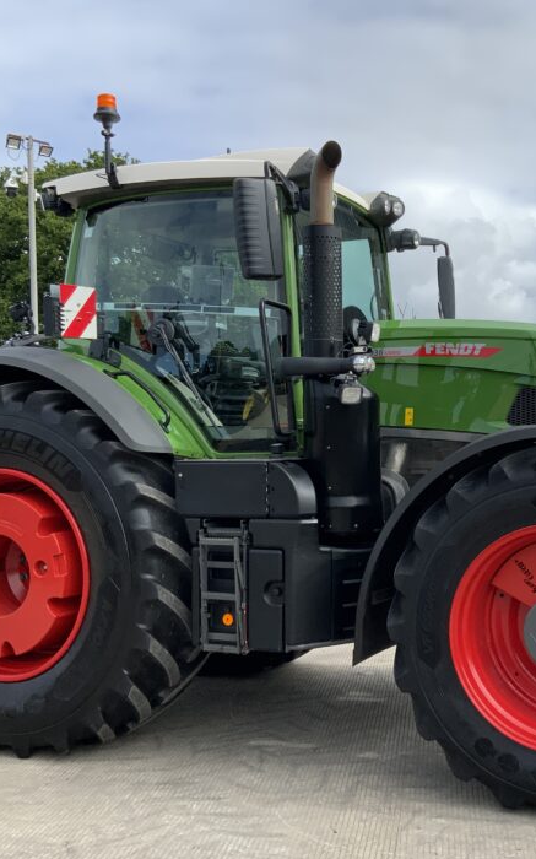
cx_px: 426
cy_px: 452
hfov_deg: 28.0
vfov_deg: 44.4
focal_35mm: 45
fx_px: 1053
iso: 16
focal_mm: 3
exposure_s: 1/1412
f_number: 1.8
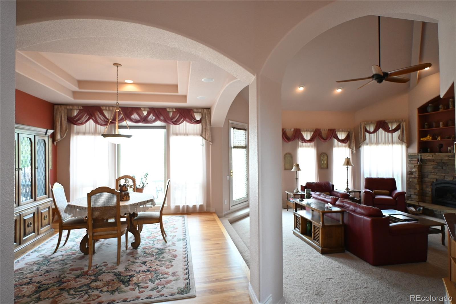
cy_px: 152
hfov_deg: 87.7
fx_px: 237
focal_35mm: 19
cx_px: 228
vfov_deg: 65.2
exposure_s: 1/125
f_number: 3.8
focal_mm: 12.5
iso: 800
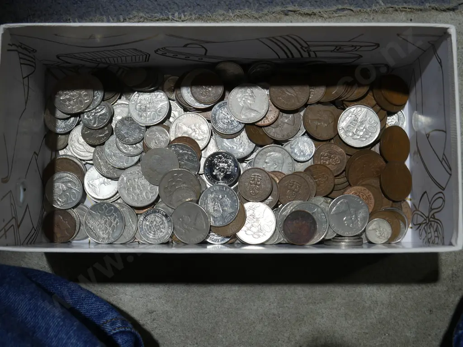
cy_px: 174
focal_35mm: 44
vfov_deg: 32.9
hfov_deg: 42.9
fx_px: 589
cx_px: 232
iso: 200
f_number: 4.7
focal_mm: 22
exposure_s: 1/60
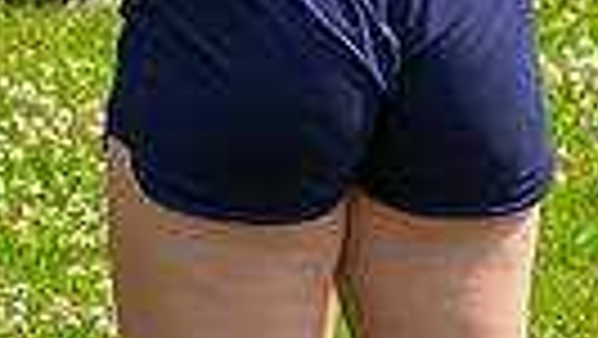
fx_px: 7584
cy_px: -370
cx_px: 238
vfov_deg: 2.5
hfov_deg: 4.5
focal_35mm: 478
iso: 200
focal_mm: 70
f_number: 5.6
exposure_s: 1/800
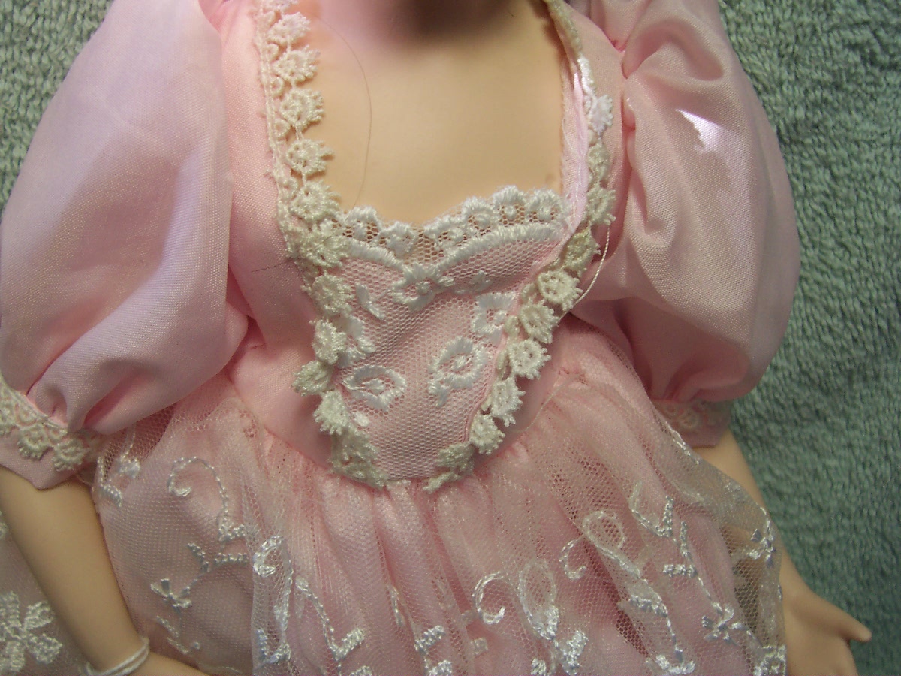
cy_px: 338
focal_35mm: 37
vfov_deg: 38.7
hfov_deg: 50.1
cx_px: 450
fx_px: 963
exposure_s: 1/60
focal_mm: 5.6
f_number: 2.8
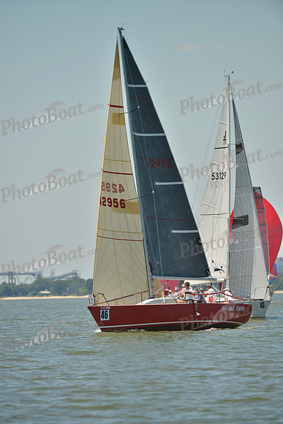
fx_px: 3889
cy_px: 212
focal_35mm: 330
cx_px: 142
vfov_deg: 6.2
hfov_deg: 4.2
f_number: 4.5
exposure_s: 1/1600
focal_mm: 330
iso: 200
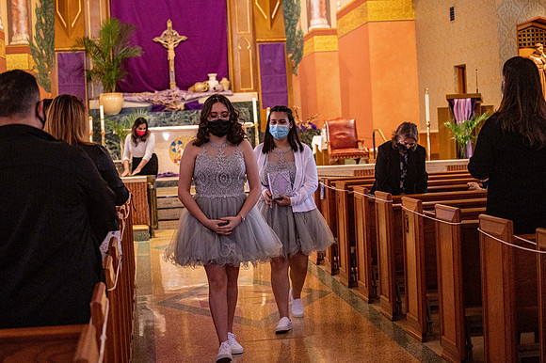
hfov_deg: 28.9
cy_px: 182
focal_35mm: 70
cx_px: 273
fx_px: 1061
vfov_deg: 19.4
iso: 3200
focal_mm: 70
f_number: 4
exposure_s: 1/125
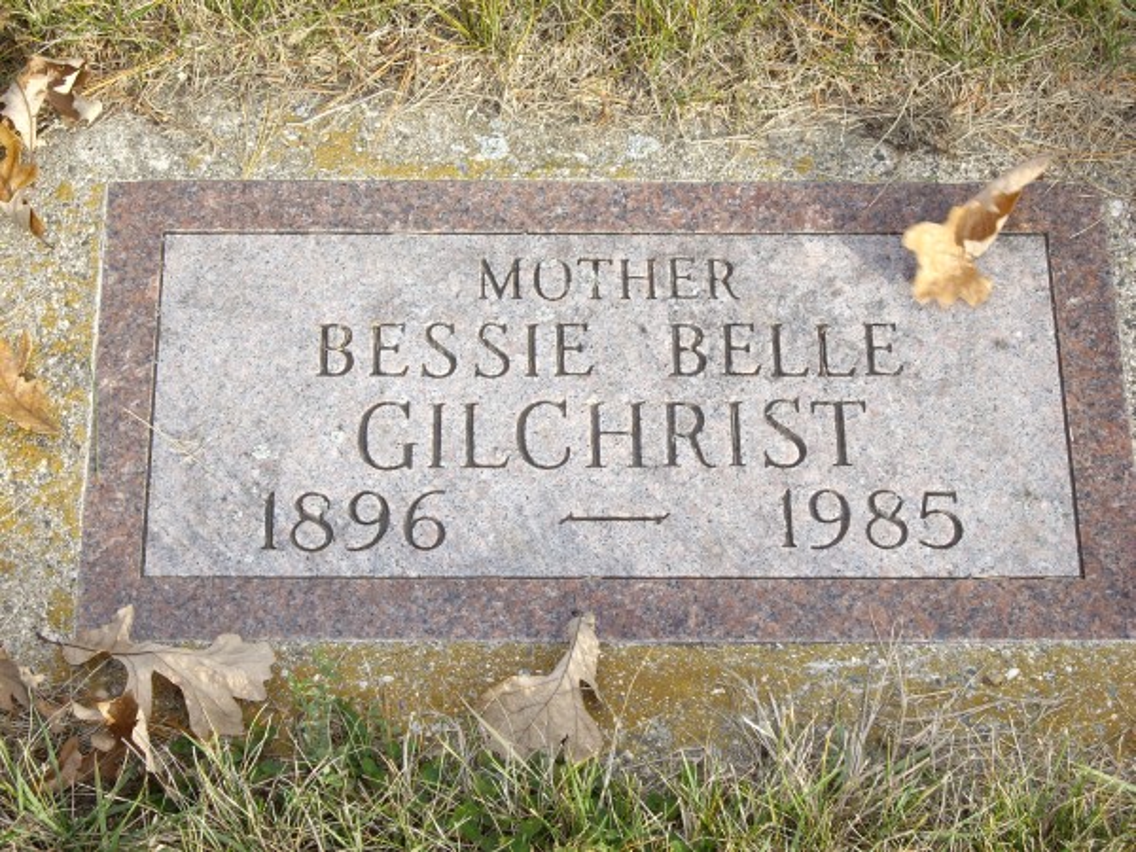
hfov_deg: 21.3
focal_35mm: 92
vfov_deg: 16.1
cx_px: 568
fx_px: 3019
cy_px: 426
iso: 100
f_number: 4.8
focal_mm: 19.4
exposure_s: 1/125
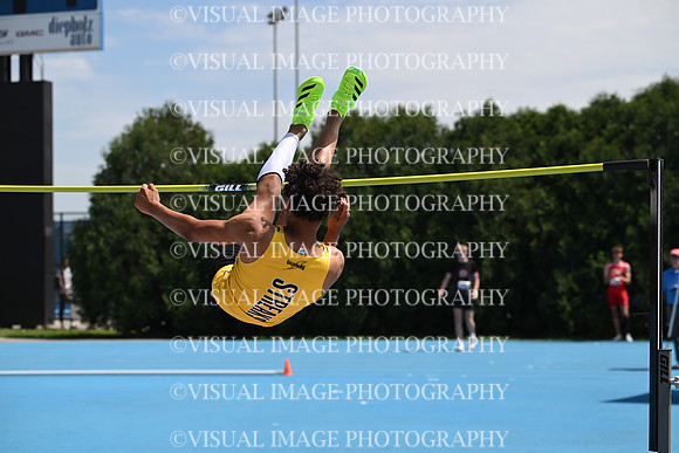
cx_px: 340
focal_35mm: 96
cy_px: 226
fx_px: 1811
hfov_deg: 21.2
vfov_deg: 14.3
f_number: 4.5
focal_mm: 96
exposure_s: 1/2500
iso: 200
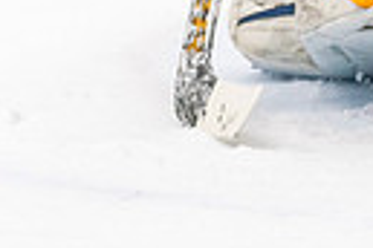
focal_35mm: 658
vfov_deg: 2.1
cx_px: 498
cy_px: -267
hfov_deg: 3.1
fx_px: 6817
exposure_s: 1/1250
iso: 3200
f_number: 2.8
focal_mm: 132
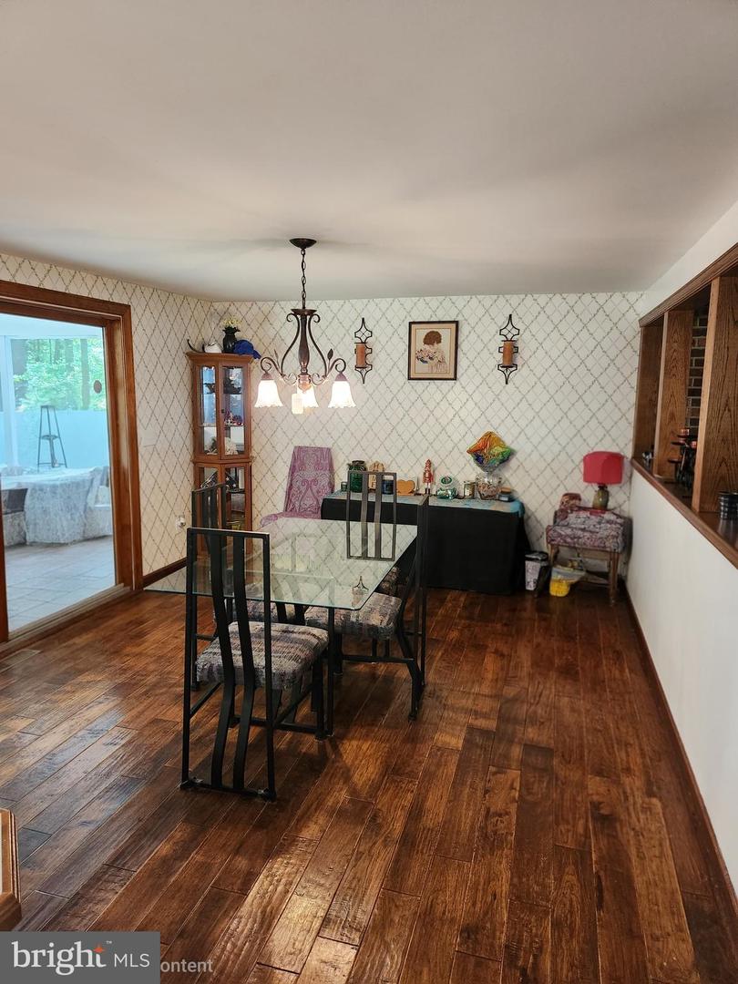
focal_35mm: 23
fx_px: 654
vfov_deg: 73.9
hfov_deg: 58.9
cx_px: 369
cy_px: 492
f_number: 1.8
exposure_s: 1/120
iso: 640
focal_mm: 5.4
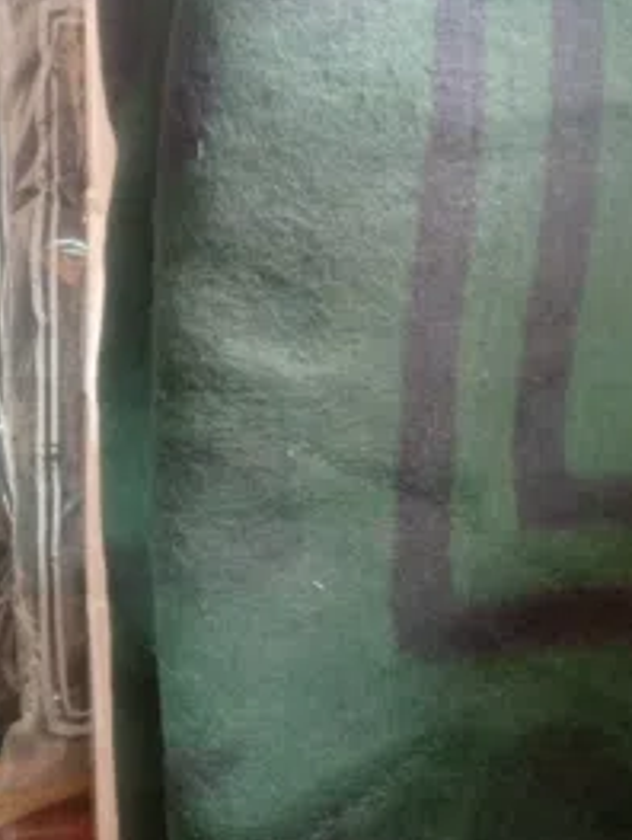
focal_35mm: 41
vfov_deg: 45.7
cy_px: 390
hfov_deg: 34.5
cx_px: 469
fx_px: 996
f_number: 1.6
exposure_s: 1/20
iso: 800
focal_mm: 4.09
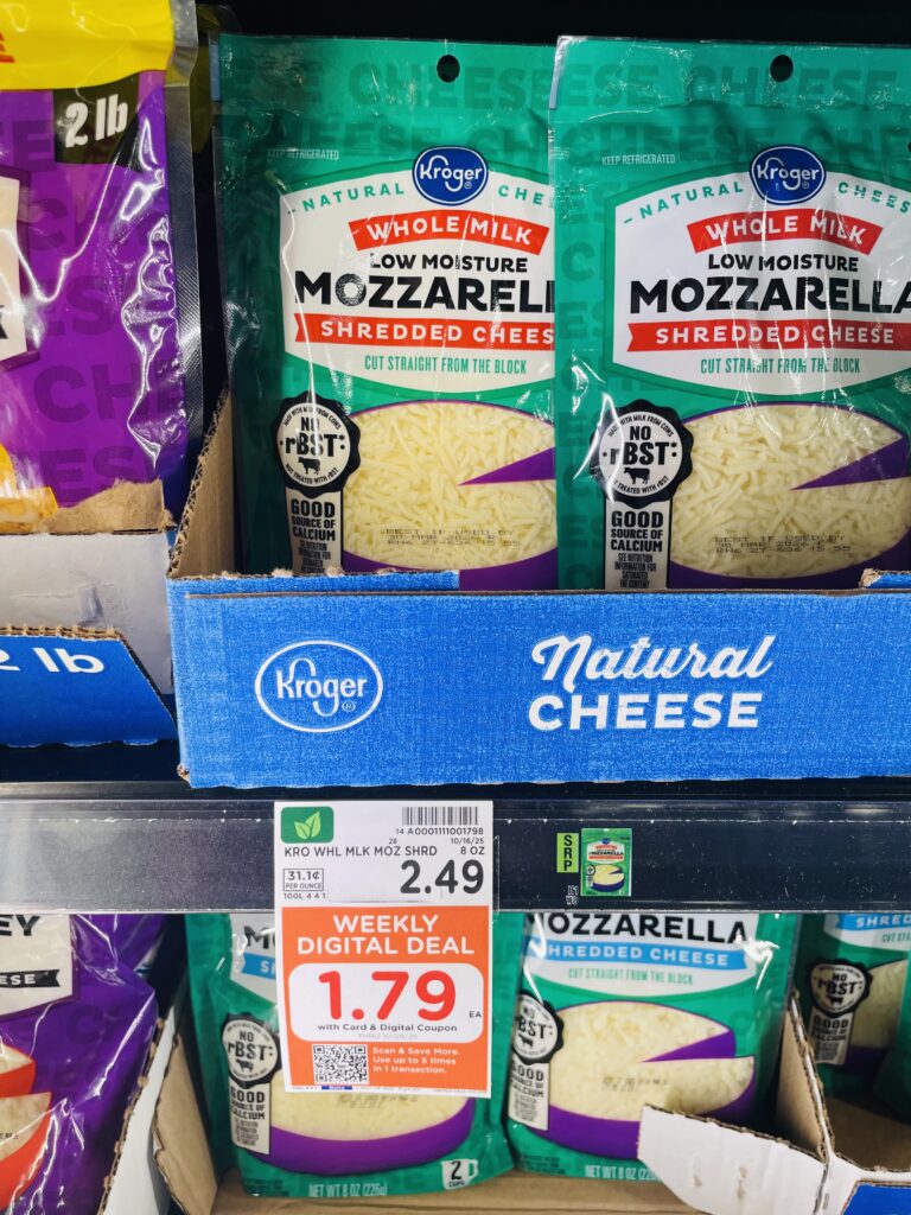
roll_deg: +0.4
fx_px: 912
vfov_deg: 67.3
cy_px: 608
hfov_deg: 53.1
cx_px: 456
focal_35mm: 26
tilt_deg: -19.3
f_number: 1.6
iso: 50
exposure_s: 1/121
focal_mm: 4.2
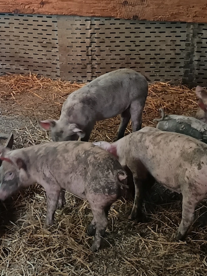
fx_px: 718
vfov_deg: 21.7
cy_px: 108
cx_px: 29
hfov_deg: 16.2
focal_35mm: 90
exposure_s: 1/25
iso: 1119
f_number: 1.75
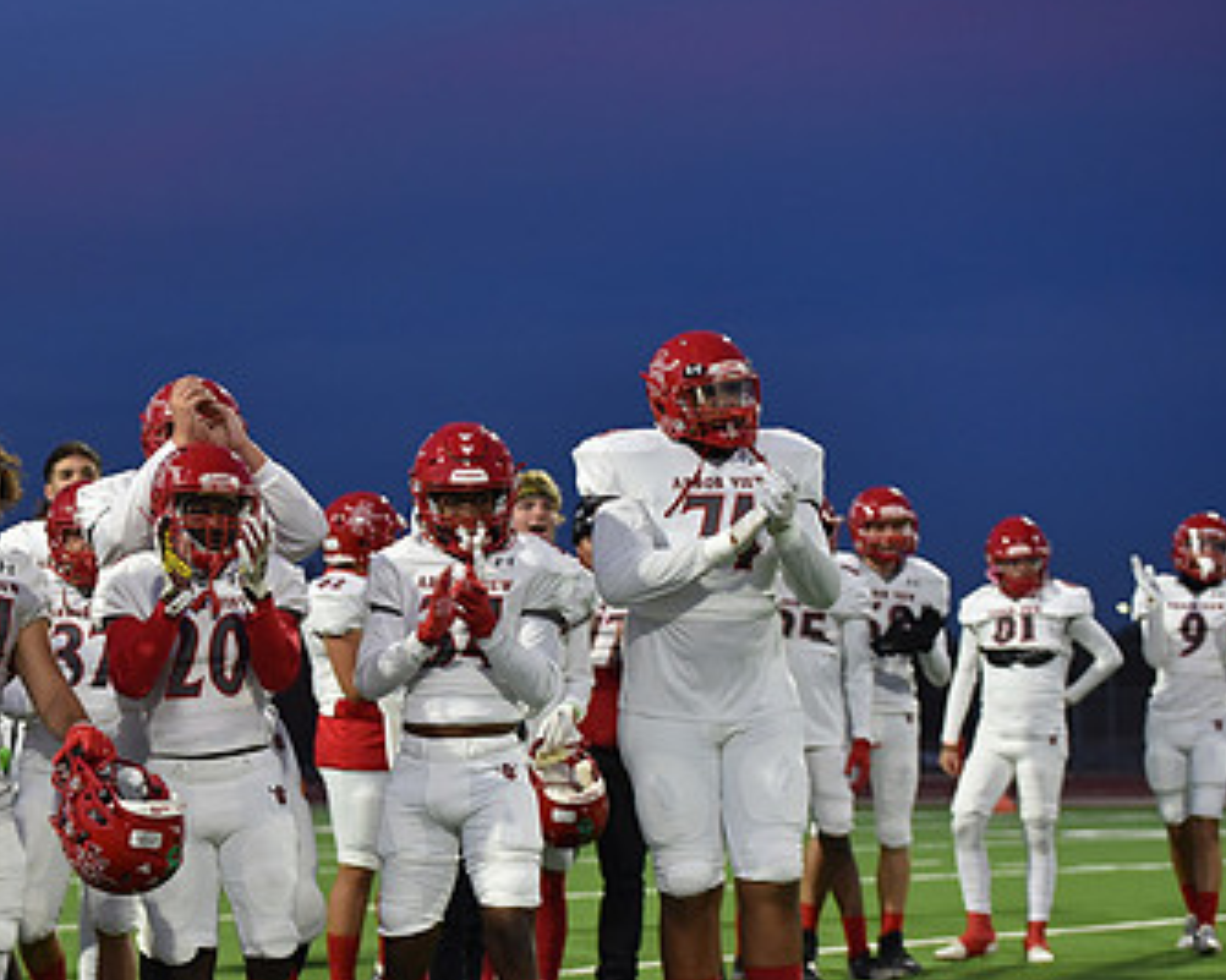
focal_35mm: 114
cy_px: 574
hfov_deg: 16.7
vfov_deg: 13.5
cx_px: 202
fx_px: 4135
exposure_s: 1/500
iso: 1400
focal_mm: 70
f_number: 2.8
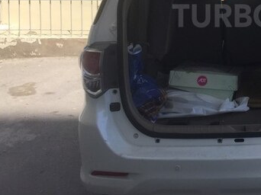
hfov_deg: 32.1
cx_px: 250
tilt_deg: -7.9
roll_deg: -1.2
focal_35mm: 56
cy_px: 16
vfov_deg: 25.2
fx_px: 422
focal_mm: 4.15
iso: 32
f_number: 2.2
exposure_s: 1/920
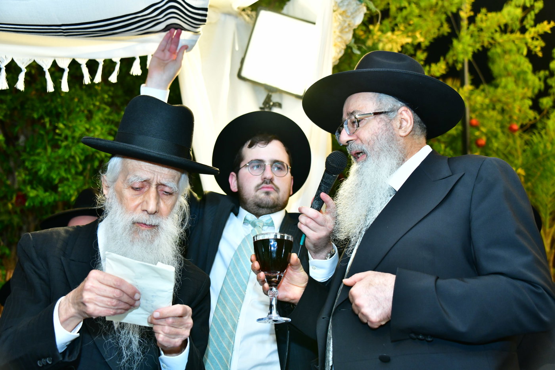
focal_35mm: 48
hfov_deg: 41.1
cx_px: 278
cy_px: 185
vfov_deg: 28.1
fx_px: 740
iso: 1250
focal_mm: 48
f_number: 5
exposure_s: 1/125
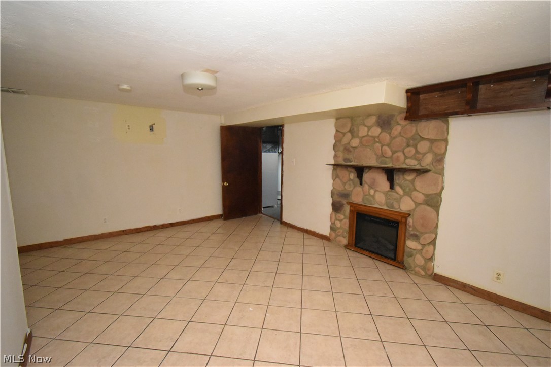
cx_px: 276
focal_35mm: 15
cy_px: 184
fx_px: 230
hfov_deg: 100.4
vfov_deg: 77.3
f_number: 4.5
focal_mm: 10
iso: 6400
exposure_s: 1/60
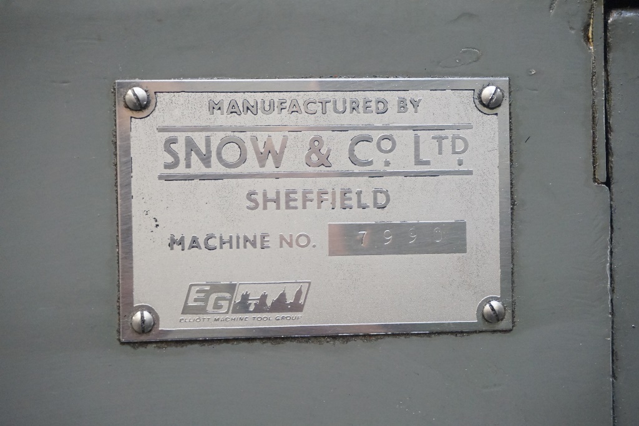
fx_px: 1305
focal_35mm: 74
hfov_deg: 27.5
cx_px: 320
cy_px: 213
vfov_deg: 18.6
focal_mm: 49
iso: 3200
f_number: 5.6
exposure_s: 1/60
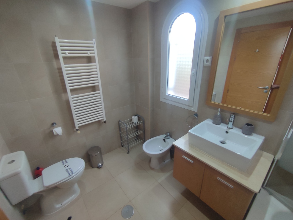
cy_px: 110
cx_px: 146
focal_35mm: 16
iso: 83
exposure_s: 1/50
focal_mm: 1.65
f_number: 2.2
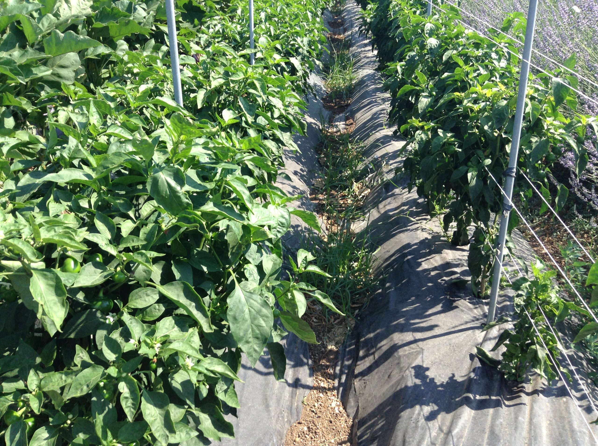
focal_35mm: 33
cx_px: 299
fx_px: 569
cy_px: 223
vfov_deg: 42.8
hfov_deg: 55.4
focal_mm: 3.3
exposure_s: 1/513
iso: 25
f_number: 2.4
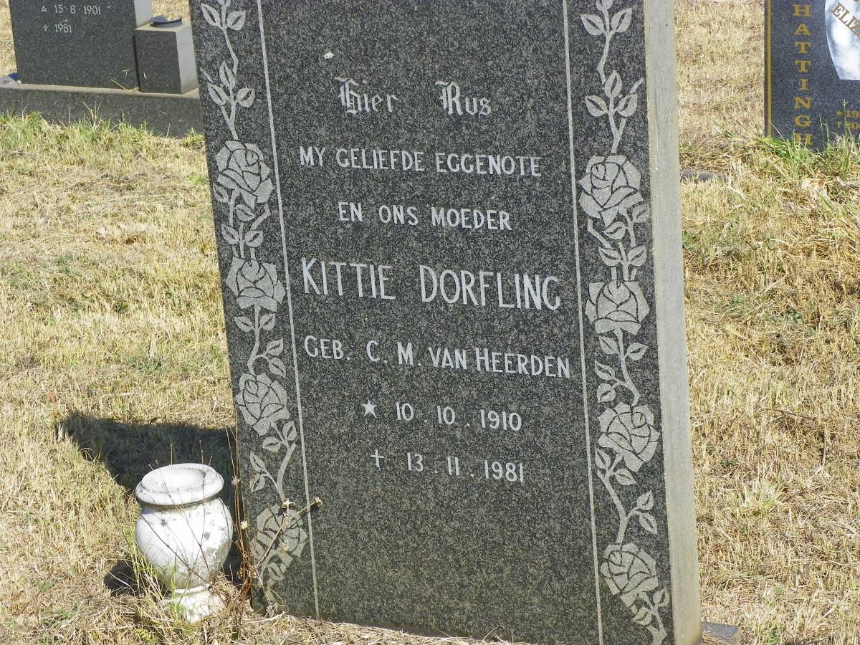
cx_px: 430
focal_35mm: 105
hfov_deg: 18.7
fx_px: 2609
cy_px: 322
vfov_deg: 14.1
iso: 64
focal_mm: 18.8
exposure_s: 1/200
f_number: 5
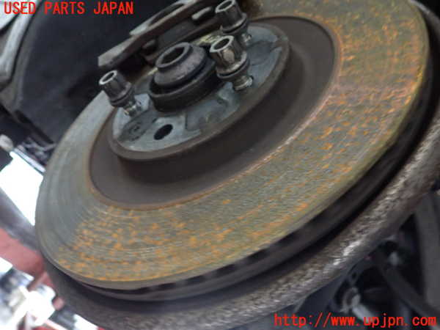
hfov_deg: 60.0
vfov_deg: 46.8
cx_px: 220
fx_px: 381
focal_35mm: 30
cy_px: 165
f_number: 2.3
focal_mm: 5.4
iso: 800
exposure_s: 1/20
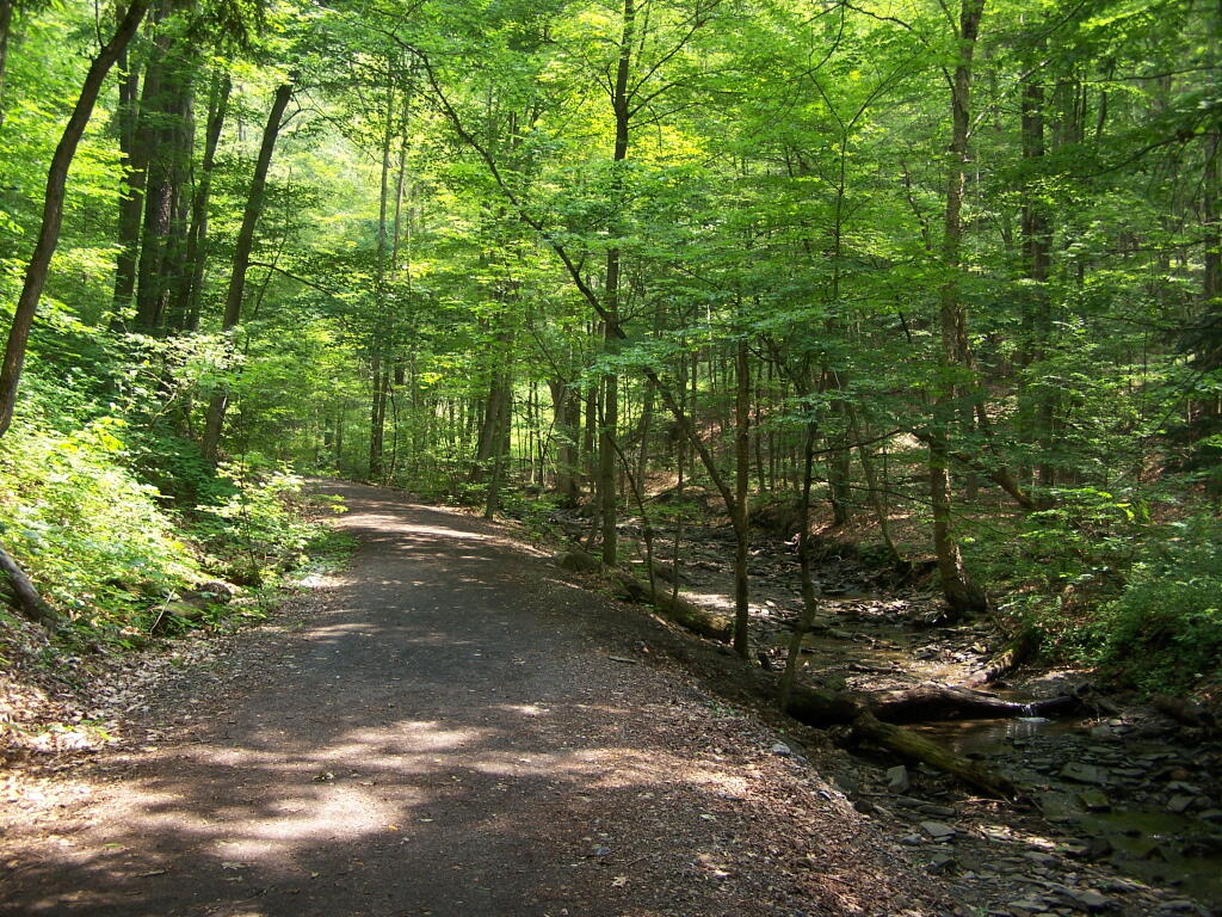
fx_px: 1341
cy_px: 458
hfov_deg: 49.0
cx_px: 611
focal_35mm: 38
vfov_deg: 37.7
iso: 80
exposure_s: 1/100
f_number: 2.8
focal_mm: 6.3
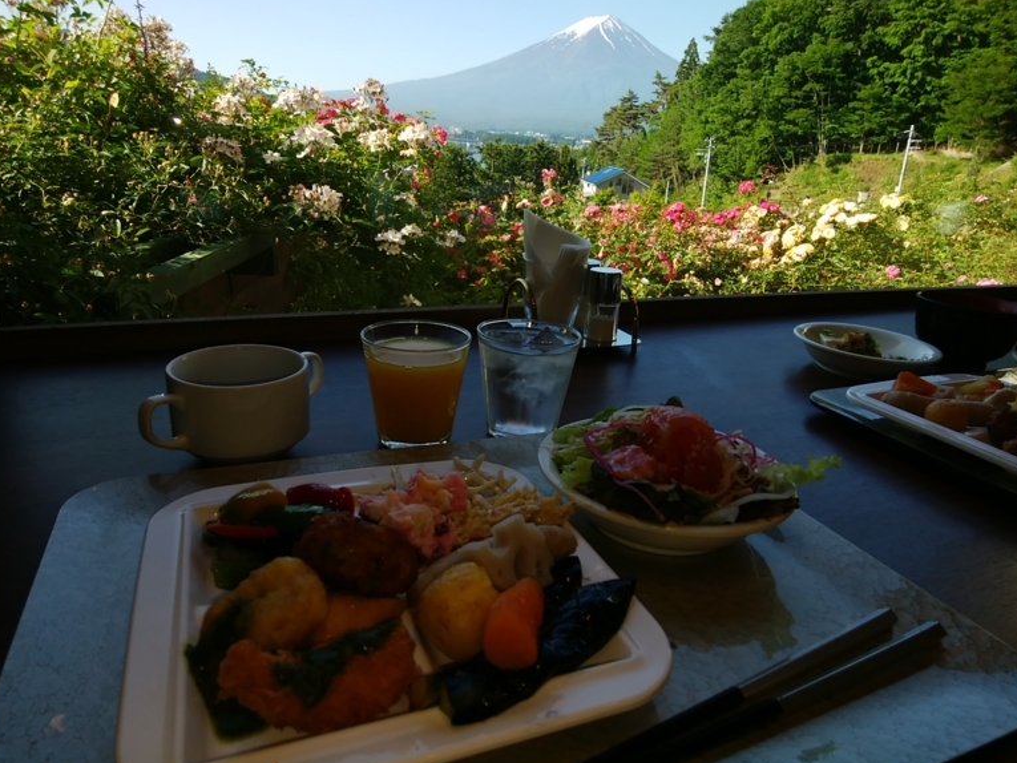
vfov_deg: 58.9
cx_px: 495
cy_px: 371
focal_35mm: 23
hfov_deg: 73.9
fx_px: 676
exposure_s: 1/471
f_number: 2
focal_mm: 3
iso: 32
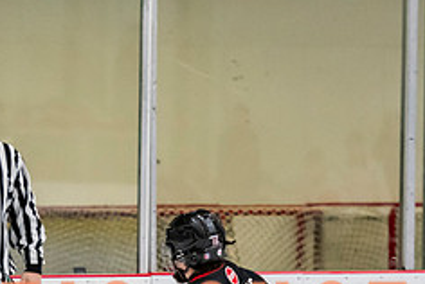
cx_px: -14
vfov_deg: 2.7
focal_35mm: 517
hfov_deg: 4.0
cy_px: 363
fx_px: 6111
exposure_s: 1/640
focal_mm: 145
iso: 2000
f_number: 3.2
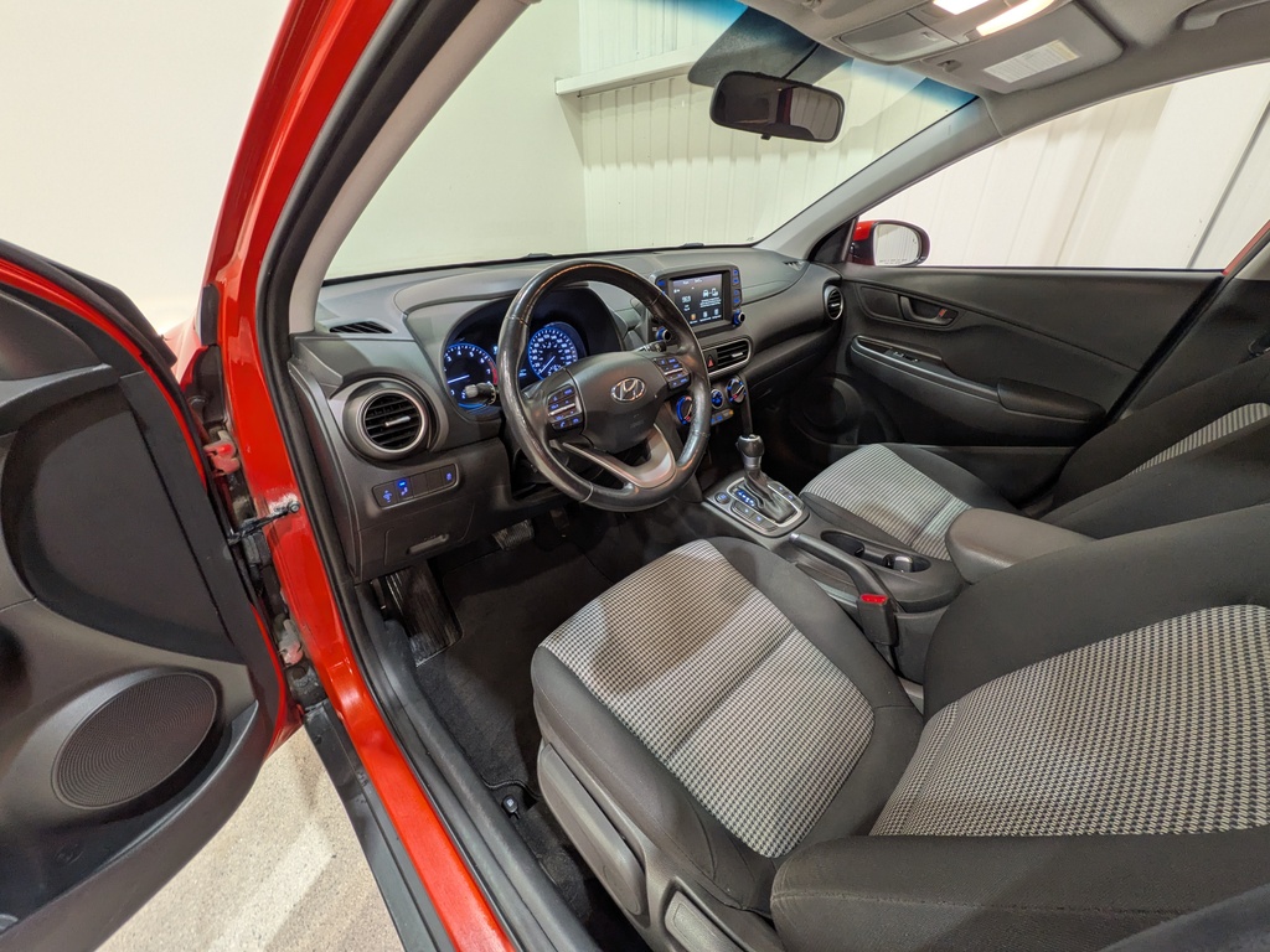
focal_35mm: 14
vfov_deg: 85.7
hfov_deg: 102.1
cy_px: 476
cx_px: 635
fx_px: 514
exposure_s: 1/30
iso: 70
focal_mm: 1.83
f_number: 2.2
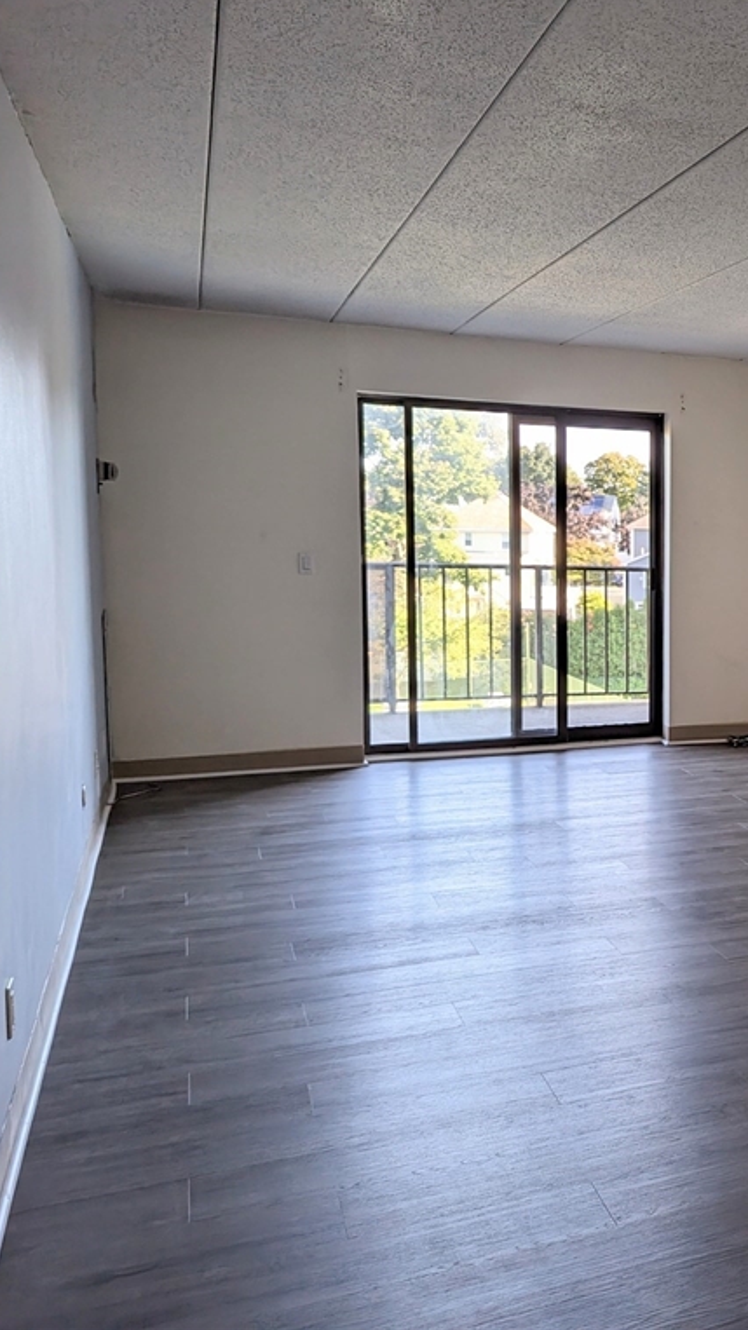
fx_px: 1235
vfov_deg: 56.6
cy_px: 662
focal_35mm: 35
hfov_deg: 29.4
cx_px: 877
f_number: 1.85
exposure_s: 1/84.7
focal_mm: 6.81
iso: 33
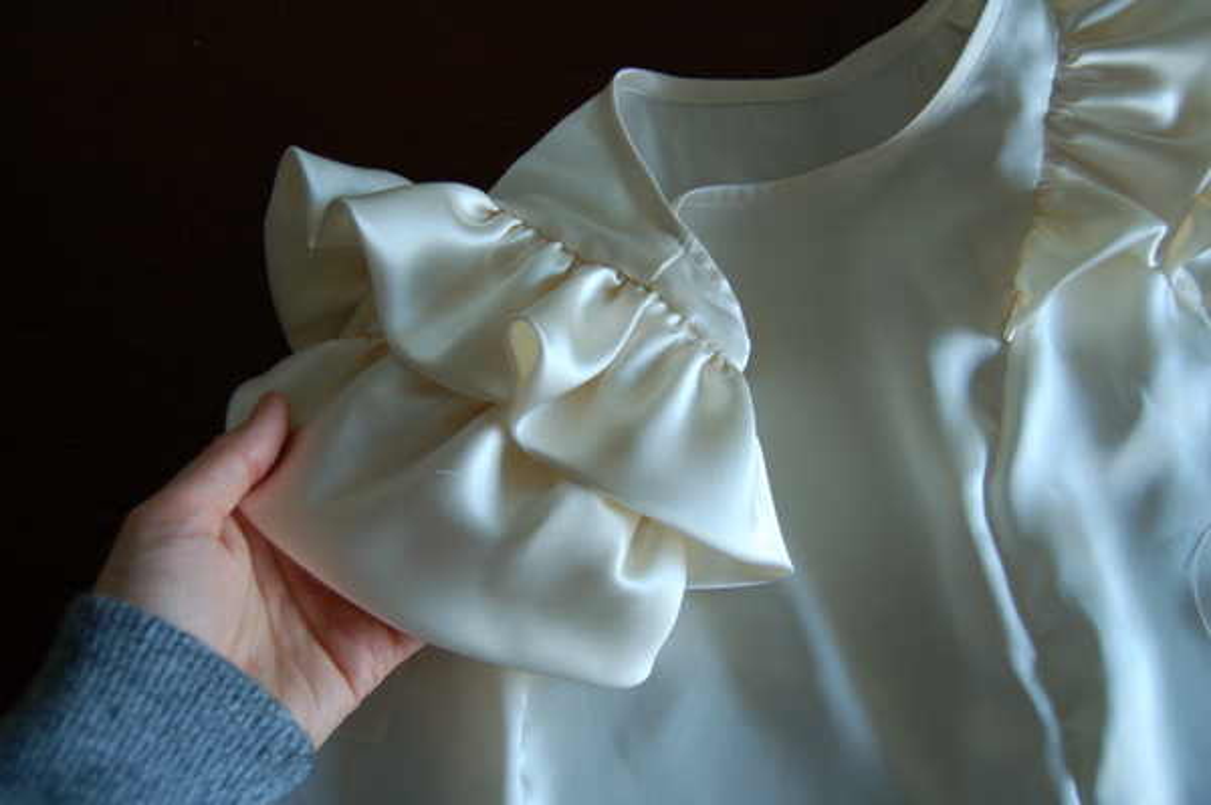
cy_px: 402
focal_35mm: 34
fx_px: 1160
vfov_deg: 38.3
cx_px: 606
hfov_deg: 55.1
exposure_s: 1/60
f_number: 4
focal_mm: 23
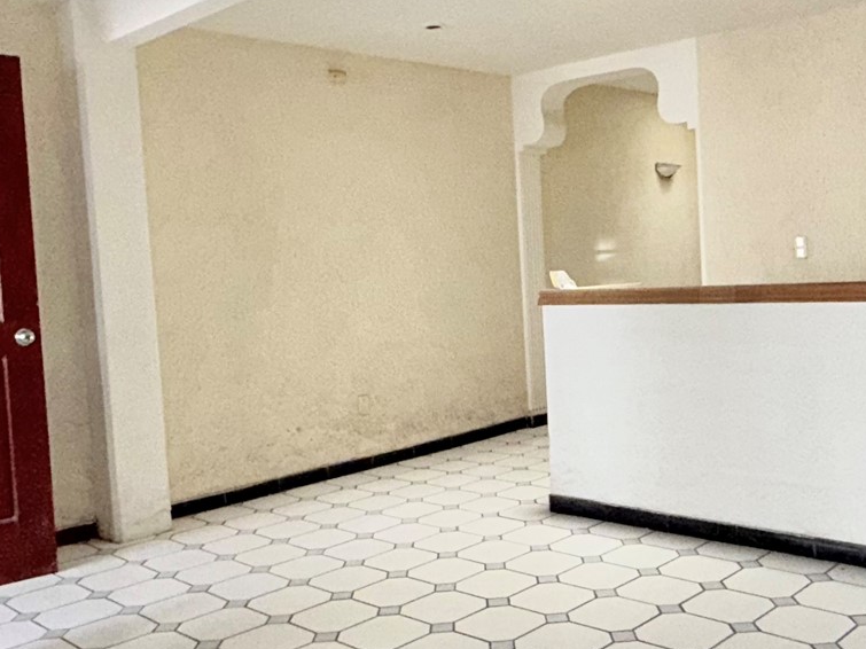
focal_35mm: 38
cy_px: 323
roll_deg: +2.5
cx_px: 514
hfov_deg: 48.7
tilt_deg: -2.6
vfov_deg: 37.7
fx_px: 951
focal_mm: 2.22
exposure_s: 1/116
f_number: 2.2
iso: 160
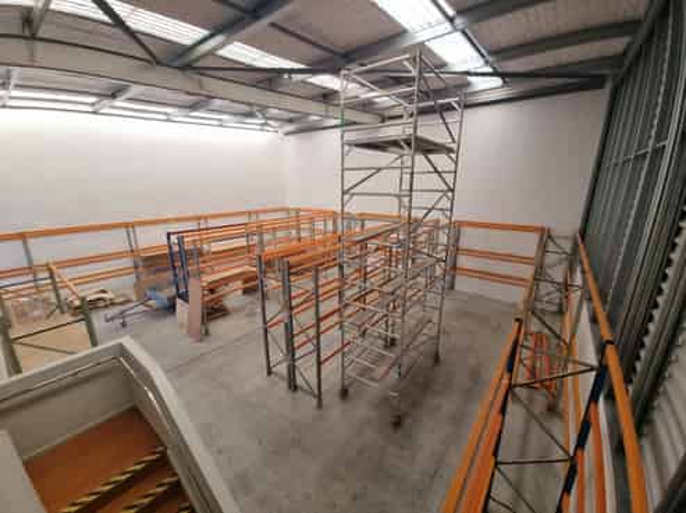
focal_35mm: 13
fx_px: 257
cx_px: 343
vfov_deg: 89.8
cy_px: 256
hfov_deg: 106.2
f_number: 2.2
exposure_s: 1/100
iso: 64
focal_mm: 2.2
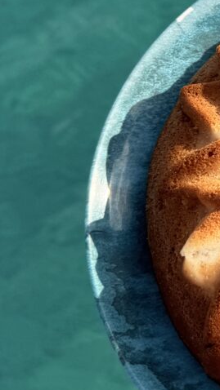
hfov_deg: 12.5
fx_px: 871
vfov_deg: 24.5
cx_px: 458
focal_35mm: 84
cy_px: 36
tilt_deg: -47.7
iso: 80
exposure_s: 1/3953
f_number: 1.78
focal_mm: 6.76
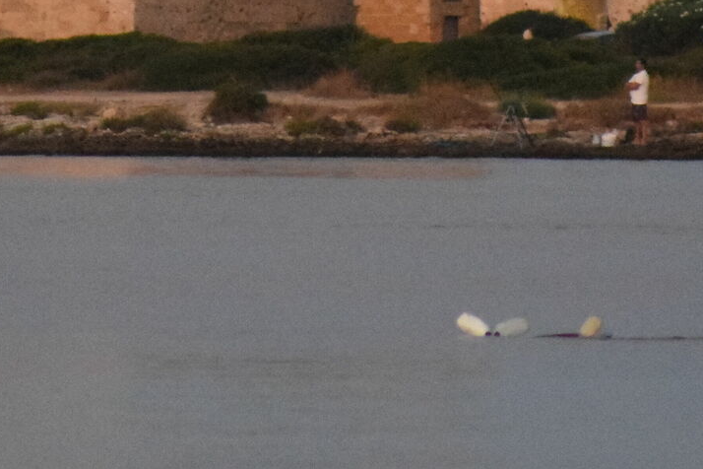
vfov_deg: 0.9
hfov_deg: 1.4
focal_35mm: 1513
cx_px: 207
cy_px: -208
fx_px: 29543
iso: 6400
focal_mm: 300
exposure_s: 1/250
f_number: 5.6
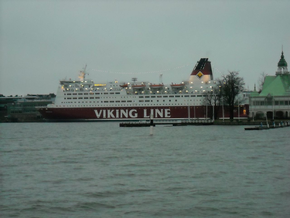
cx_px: 145
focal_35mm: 105
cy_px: 109
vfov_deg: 14.1
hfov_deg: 18.7
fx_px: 880
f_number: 4.7
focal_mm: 17.1
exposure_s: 1/125
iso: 702
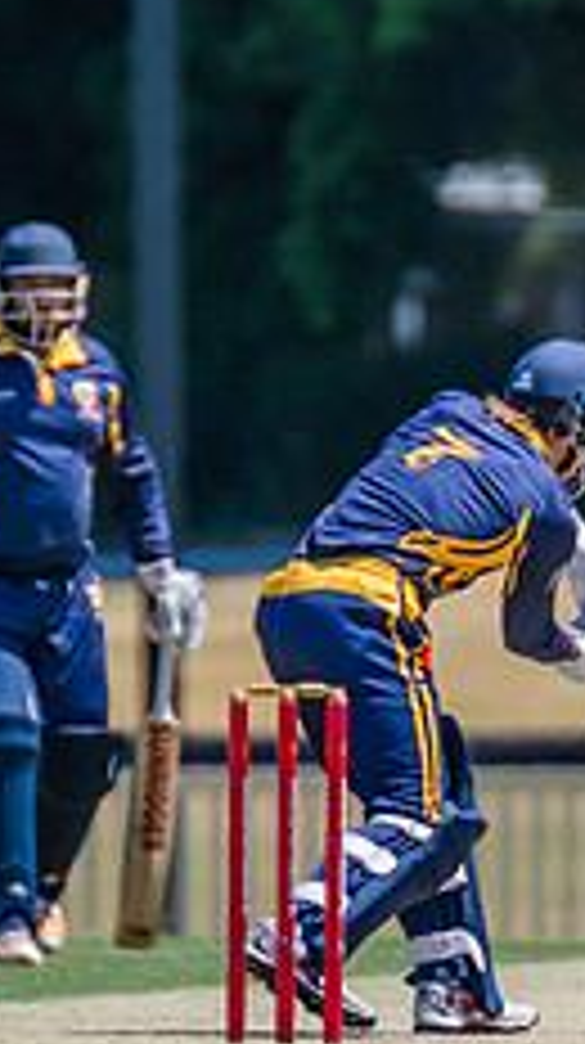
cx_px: 413
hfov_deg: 0.7
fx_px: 46354
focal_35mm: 1676
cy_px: 560
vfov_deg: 1.3
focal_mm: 600
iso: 640
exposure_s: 1/2000
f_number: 5.6
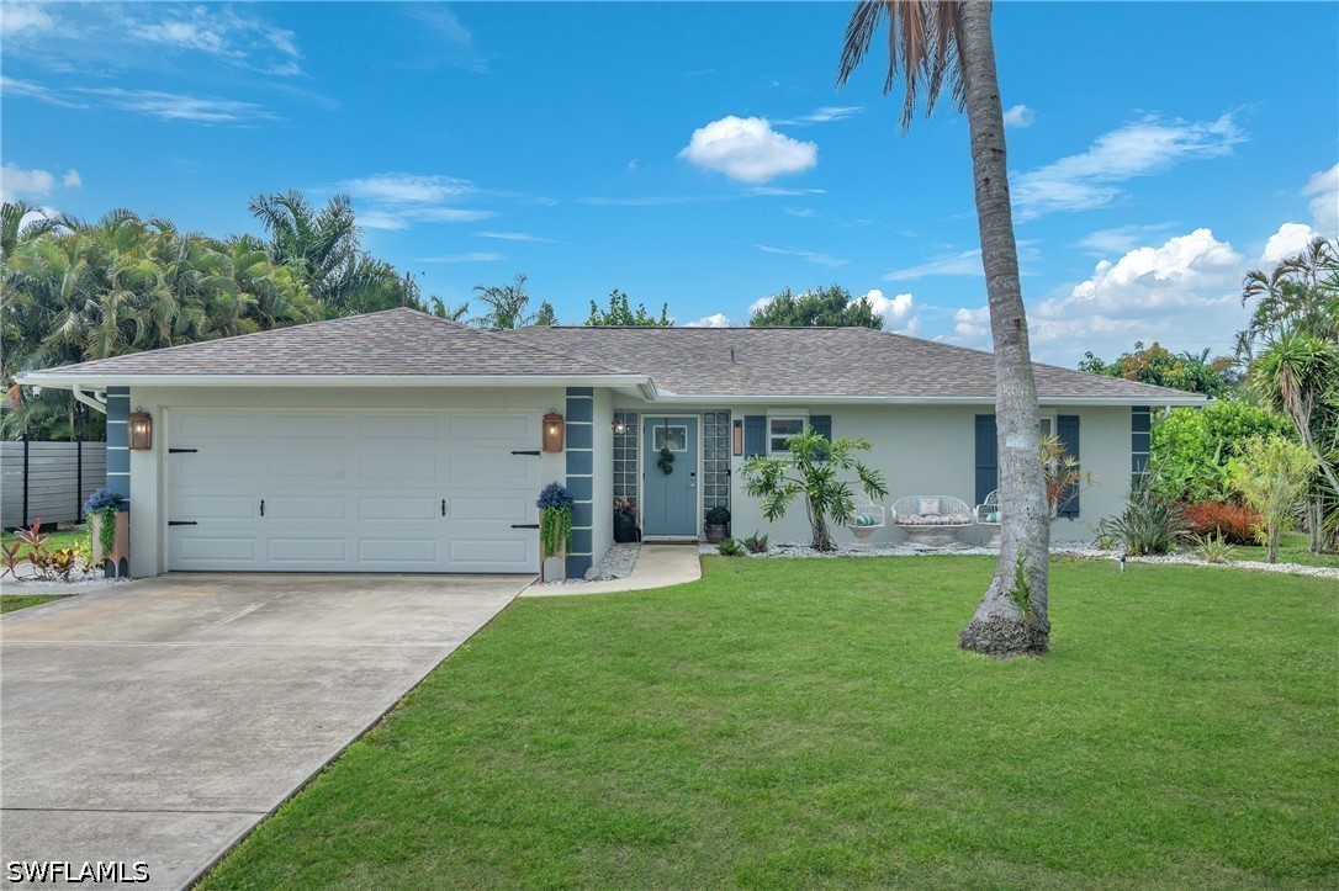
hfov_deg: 58.7
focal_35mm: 32
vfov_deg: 41.1
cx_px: 670
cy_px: 446
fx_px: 1190
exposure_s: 1/10
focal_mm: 32
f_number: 13
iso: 100
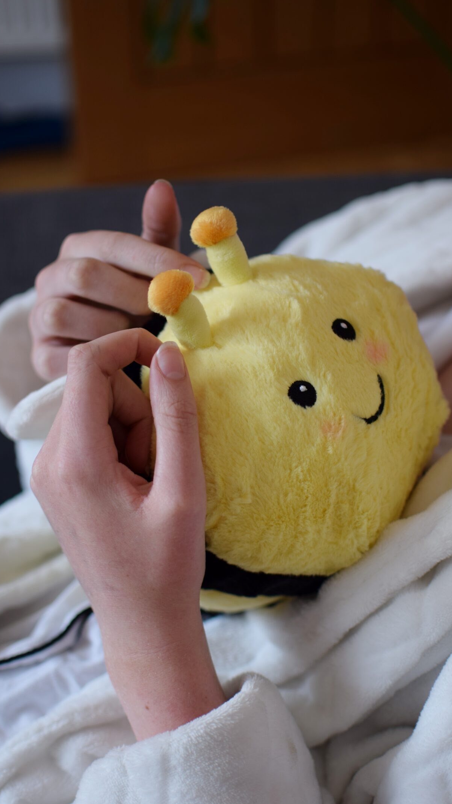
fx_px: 1183
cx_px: 249
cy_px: 403
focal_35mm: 56
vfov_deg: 37.5
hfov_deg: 21.6
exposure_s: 1/320
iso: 100
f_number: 1.8
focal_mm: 35
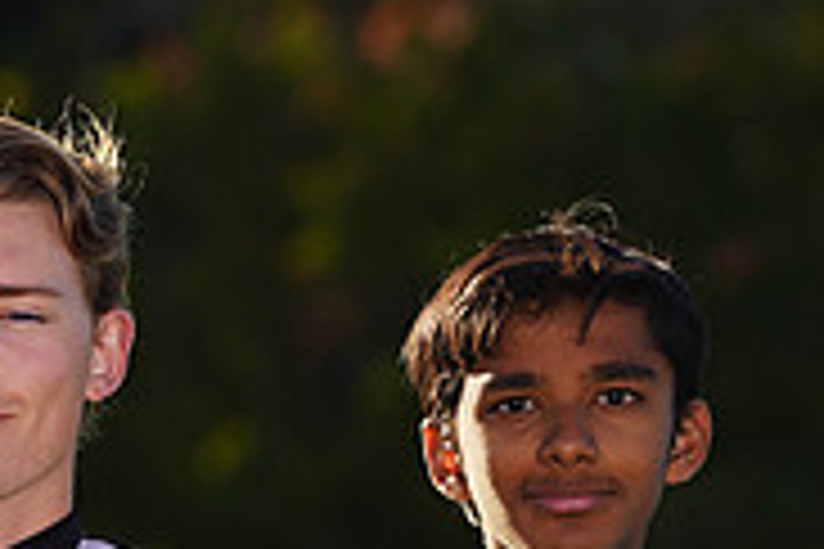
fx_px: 21056
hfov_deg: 2.2
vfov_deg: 1.5
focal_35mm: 920
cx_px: -131
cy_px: 713
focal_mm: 291
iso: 100
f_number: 8
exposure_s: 1/250
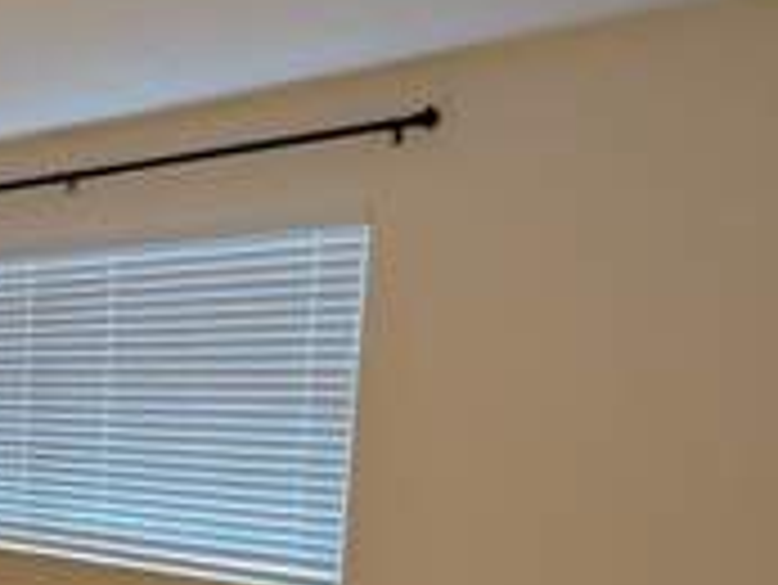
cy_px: 459
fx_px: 810
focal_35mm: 36
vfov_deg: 38.4
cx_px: -288
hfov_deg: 33.2
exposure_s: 1/24
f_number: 2.2
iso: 145
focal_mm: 1.95
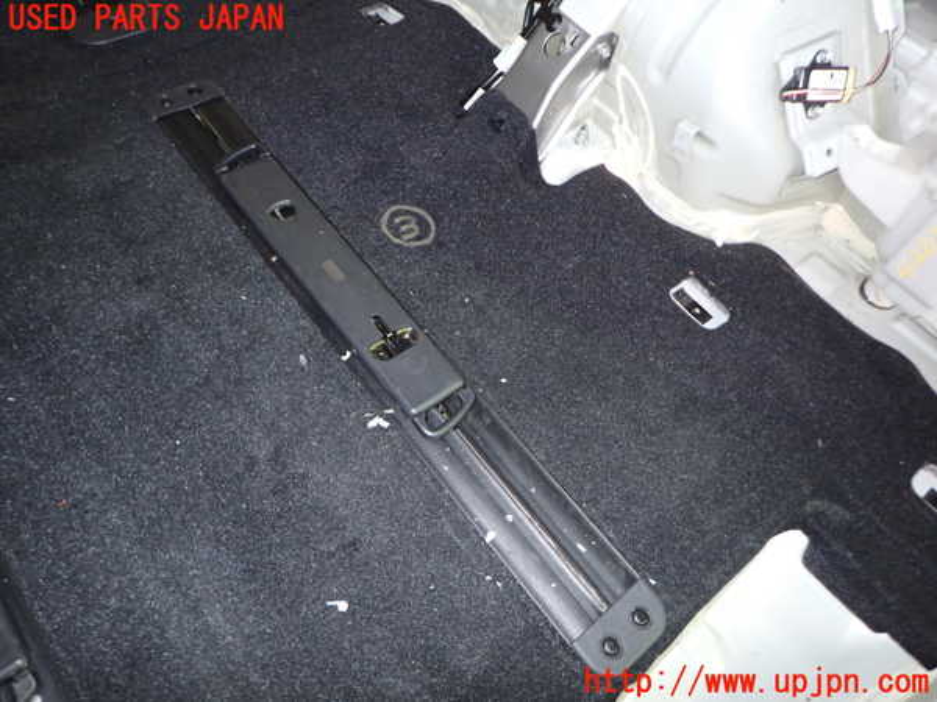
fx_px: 677
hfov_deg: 69.4
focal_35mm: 25
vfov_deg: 54.9
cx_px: 468
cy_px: 351
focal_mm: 4.5
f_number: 2
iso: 250
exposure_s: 1/30
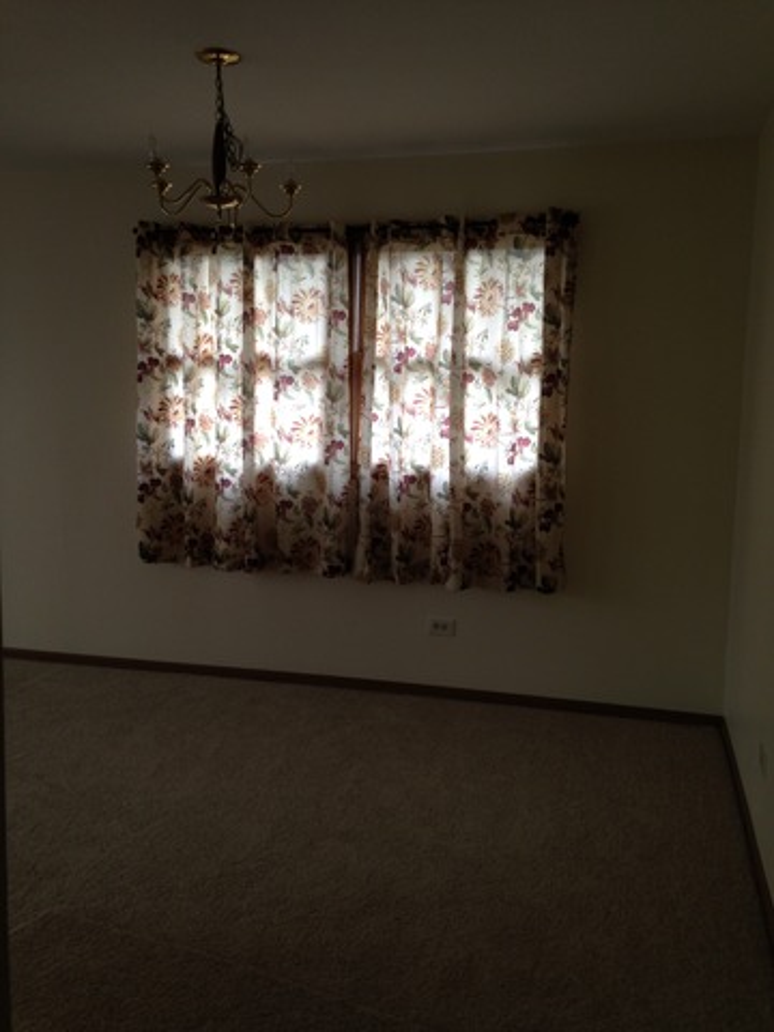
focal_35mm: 33
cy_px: 516
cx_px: 387
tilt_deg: -5.1
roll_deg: -2.7
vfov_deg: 55.4
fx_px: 984
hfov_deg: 42.9
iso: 50
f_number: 2.4
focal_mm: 4.12
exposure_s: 1/40
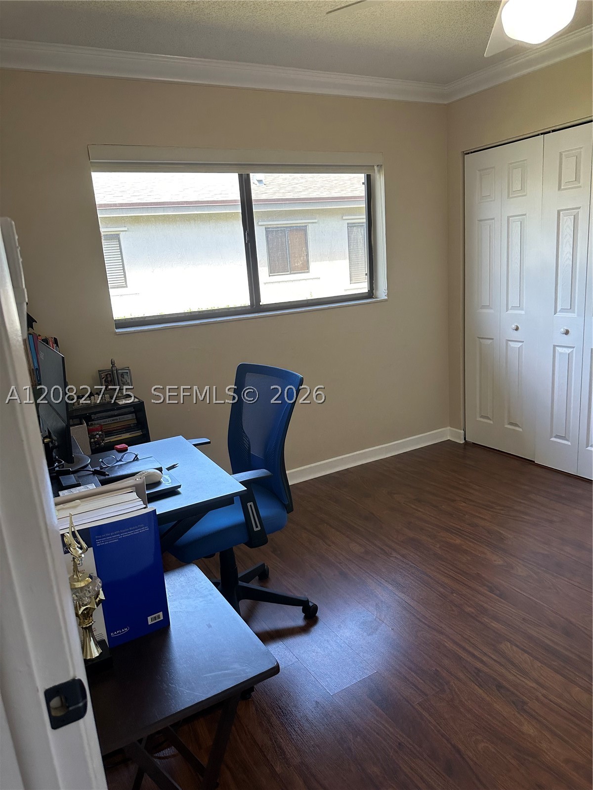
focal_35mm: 24
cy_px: 395
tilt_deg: -13.4
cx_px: 296
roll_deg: +4.5
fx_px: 548
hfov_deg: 56.8
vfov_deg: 71.6
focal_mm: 6.86
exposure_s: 1/120
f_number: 1.78
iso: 200
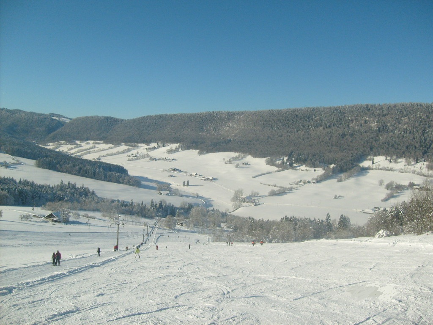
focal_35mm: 35
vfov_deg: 40.7
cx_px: 216
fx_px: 438
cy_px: 162
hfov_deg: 52.6
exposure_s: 1/500
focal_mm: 5.8
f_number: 7.1
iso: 80
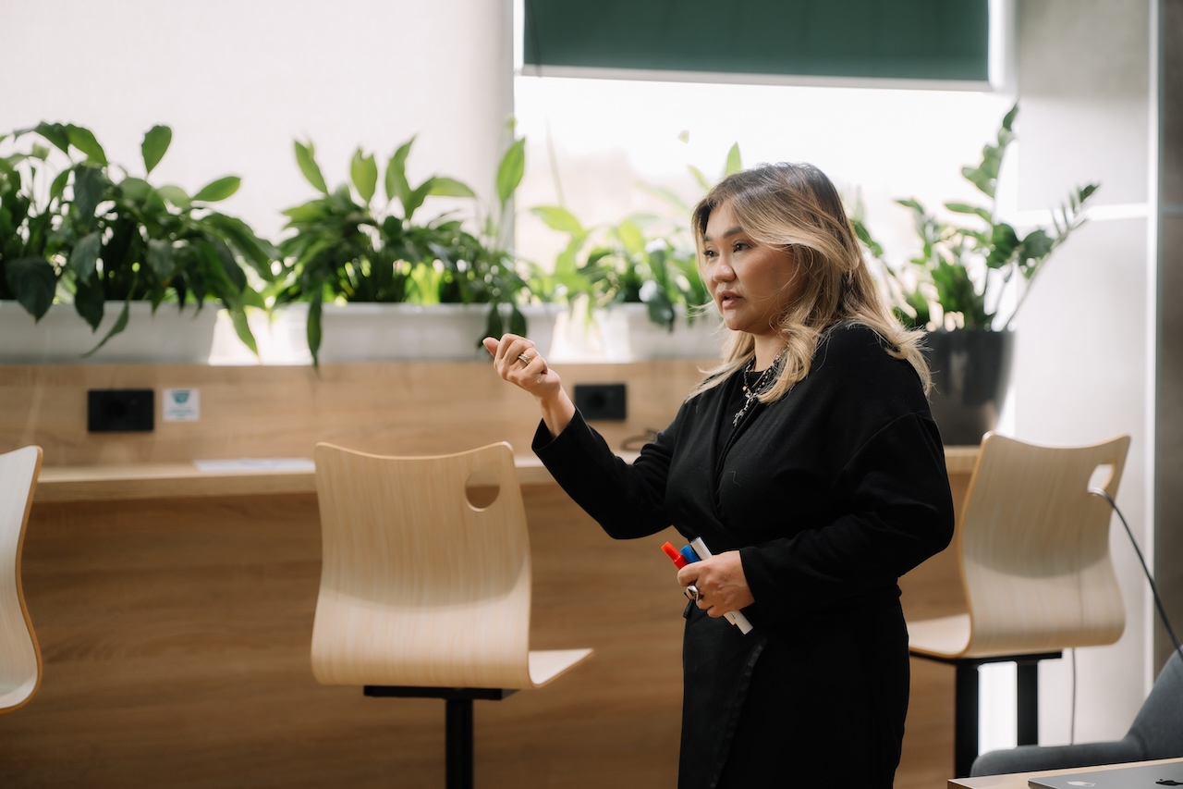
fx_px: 2300
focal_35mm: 70
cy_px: 394
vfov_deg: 19.5
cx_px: 592
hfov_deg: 28.8
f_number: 2
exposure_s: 1/160
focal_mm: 70
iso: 500
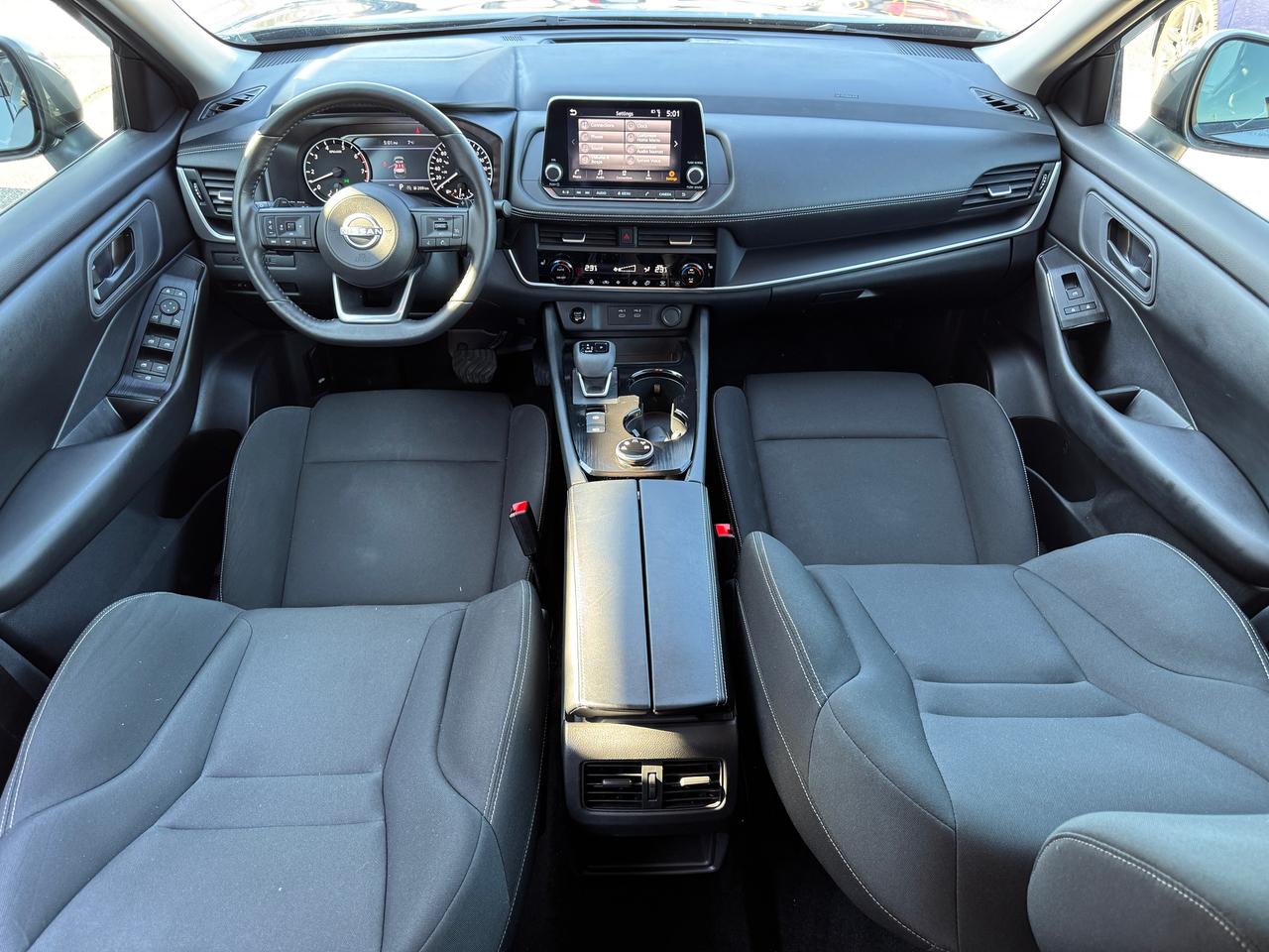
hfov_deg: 71.6
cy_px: 476
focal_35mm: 24
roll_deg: -0.7
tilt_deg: -40.8
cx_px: 634
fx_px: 880
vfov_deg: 56.8
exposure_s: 1/62
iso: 200
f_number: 1.78
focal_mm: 6.76
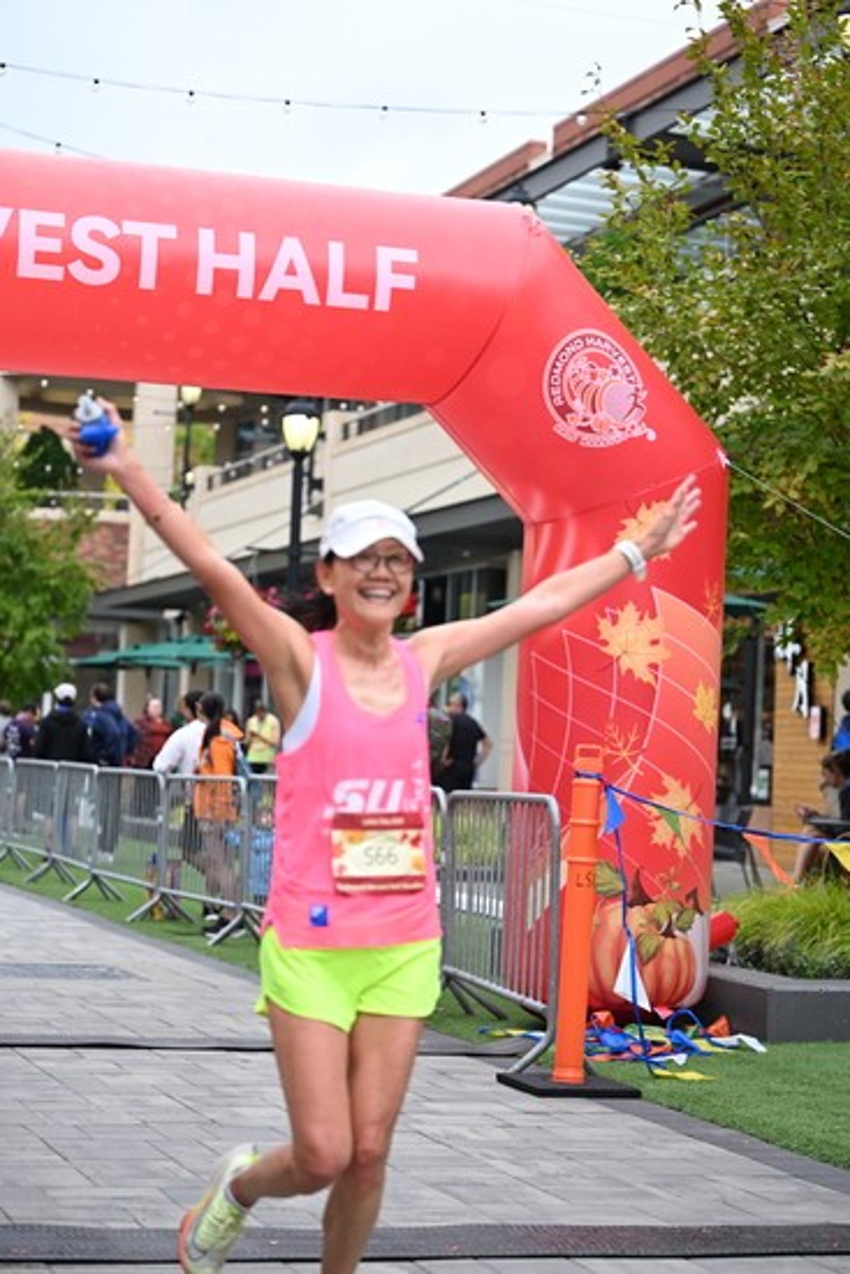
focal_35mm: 70
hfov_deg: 19.5
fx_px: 2477
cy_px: 637
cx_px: 425
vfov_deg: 28.8
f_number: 2.8
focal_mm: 70
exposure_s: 1/2000
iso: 640
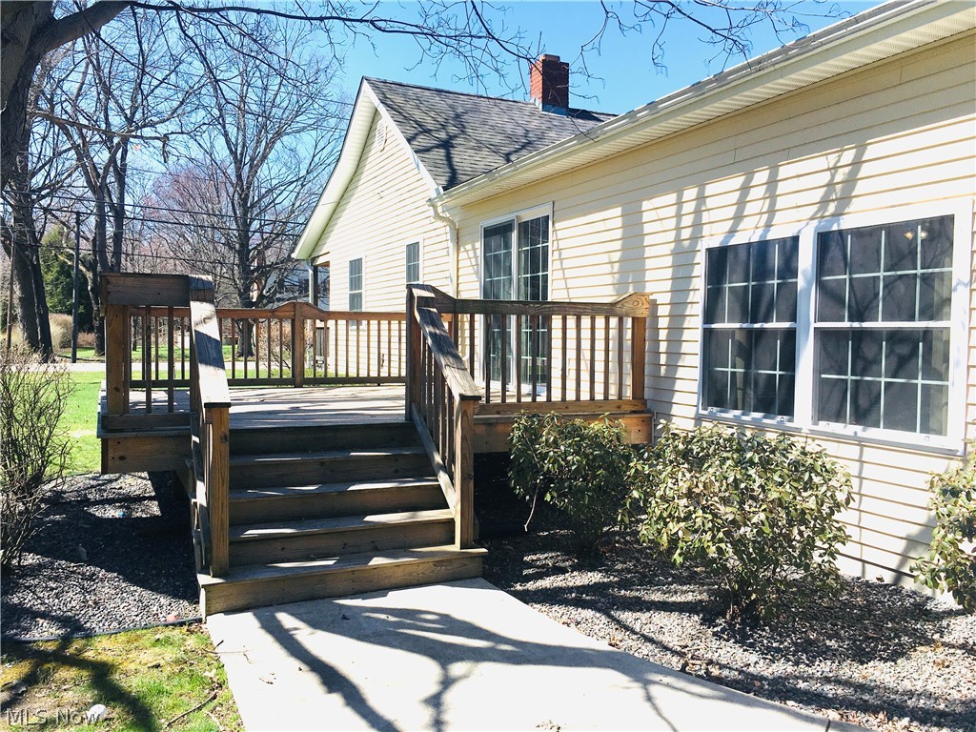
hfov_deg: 61.7
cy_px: 366
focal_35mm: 29
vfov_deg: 48.2
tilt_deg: -1.5
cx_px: 488
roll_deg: -0.3
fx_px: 818
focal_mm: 4.15
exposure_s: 1/1672
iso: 25
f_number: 2.2
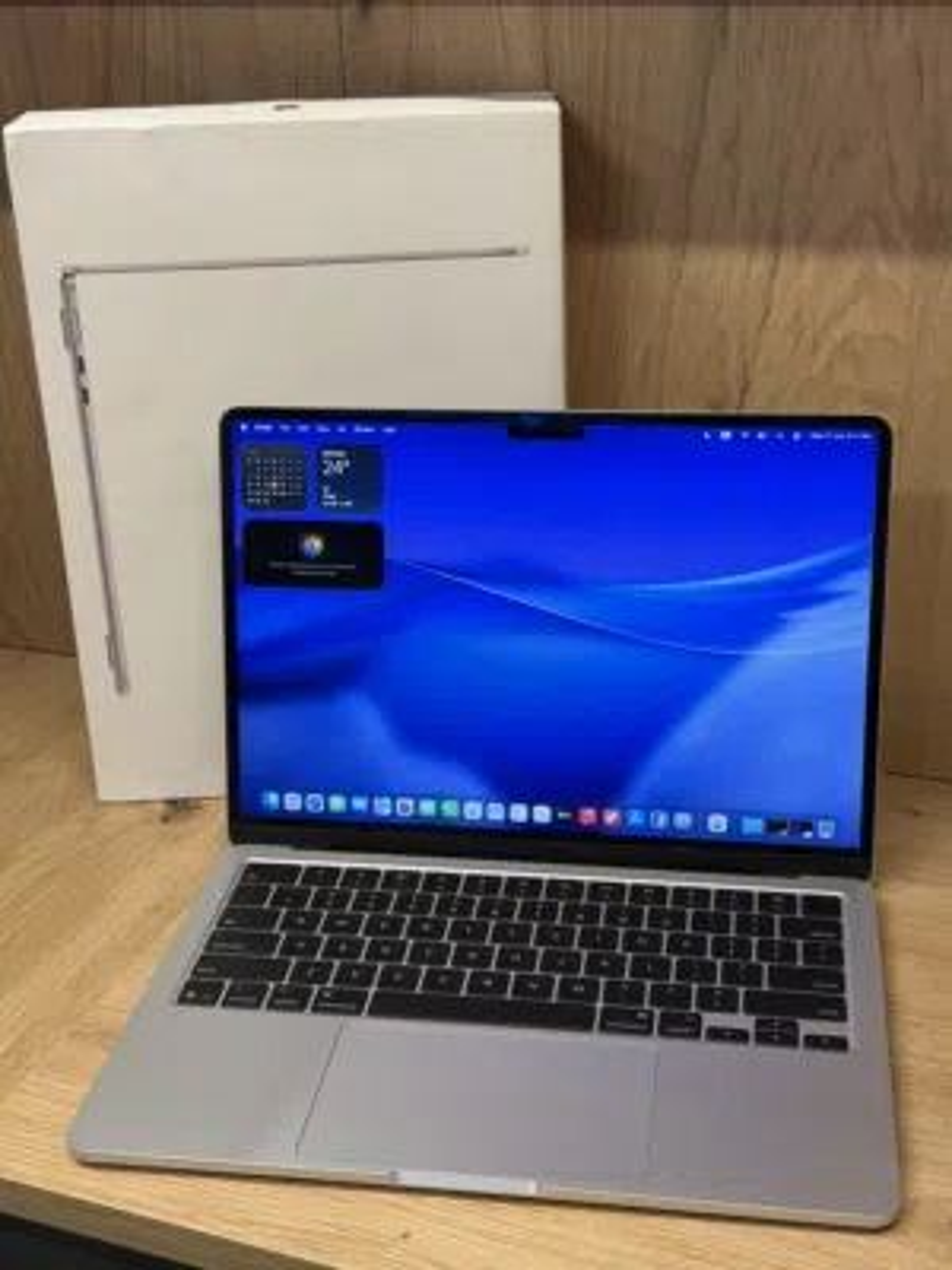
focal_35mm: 48
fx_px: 1760
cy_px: 635
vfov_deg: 39.7
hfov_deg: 30.3
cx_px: 476
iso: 100
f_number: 1.78
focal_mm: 6.76
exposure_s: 1/50
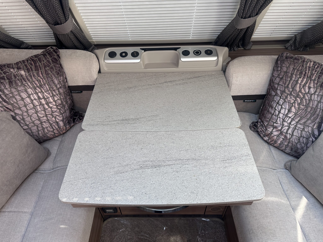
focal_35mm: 24
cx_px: 162
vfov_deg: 56.8
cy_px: 121
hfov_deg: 71.6
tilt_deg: -43.3
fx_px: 224
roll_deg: +1.1
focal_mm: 6.86
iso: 100
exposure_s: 1/121
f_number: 1.78
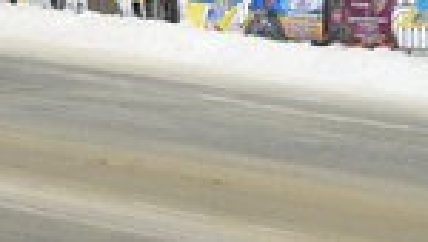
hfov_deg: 11.0
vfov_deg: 6.2
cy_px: -70
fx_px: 2217
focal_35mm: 195
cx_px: 248
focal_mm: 70
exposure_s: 1/50
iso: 100
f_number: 2.8
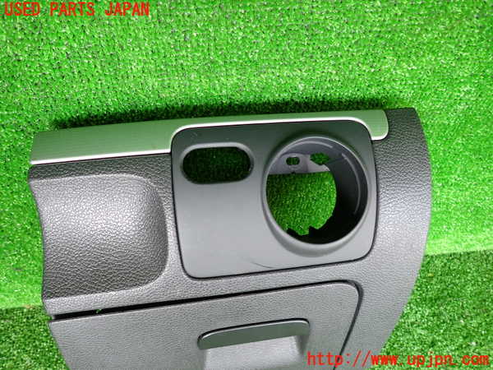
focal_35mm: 25
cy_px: 185
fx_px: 356
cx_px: 246
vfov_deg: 54.9
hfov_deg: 69.4
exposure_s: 1/50
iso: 200
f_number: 2
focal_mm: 4.5
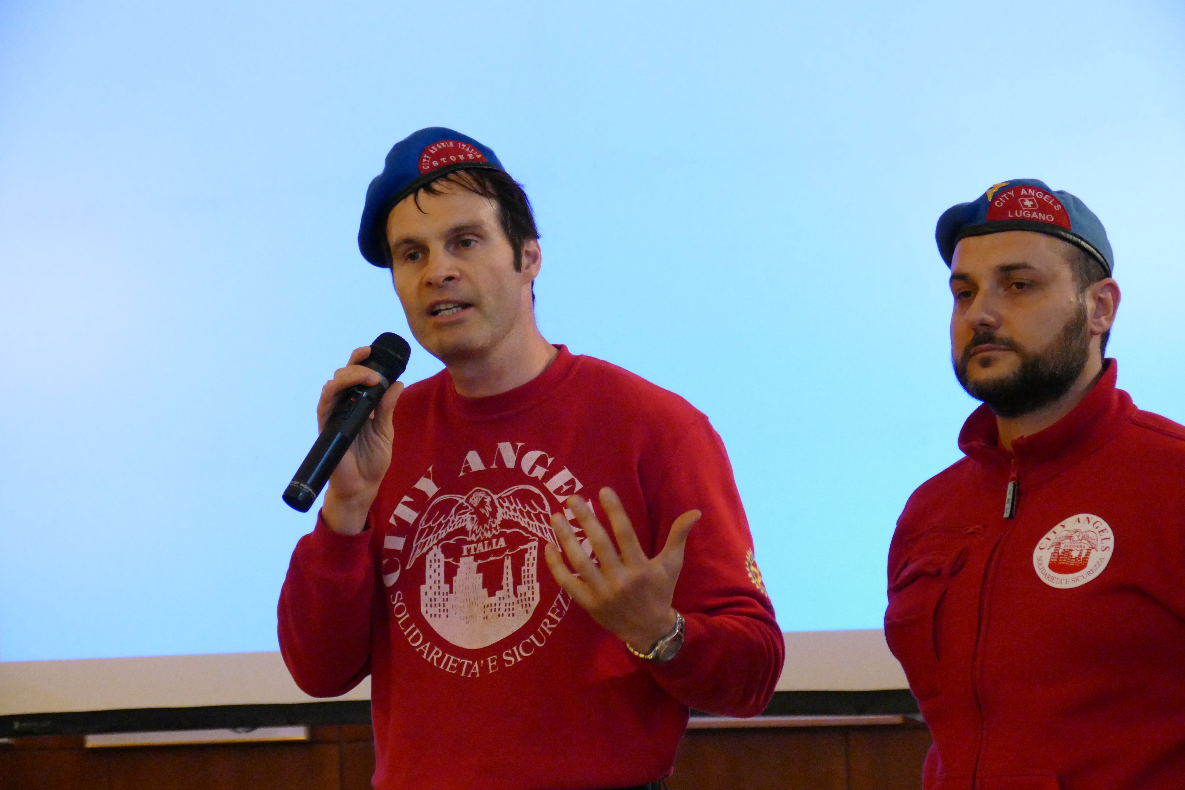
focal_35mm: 115
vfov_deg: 11.9
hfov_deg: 17.8
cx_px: 592
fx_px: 3785
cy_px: 395
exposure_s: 1/100
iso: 3200
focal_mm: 41.85
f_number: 3.9
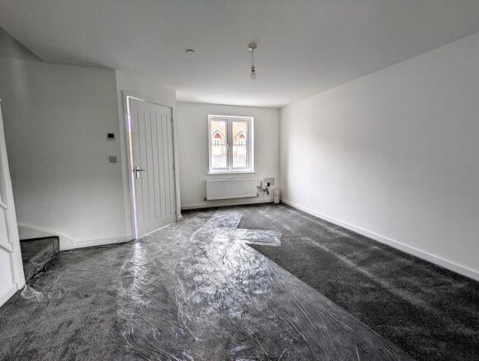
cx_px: 240
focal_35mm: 16
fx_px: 222
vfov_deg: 78.3
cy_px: 180
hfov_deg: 94.4
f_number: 2.2
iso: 49
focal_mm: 2.35
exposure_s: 1/104
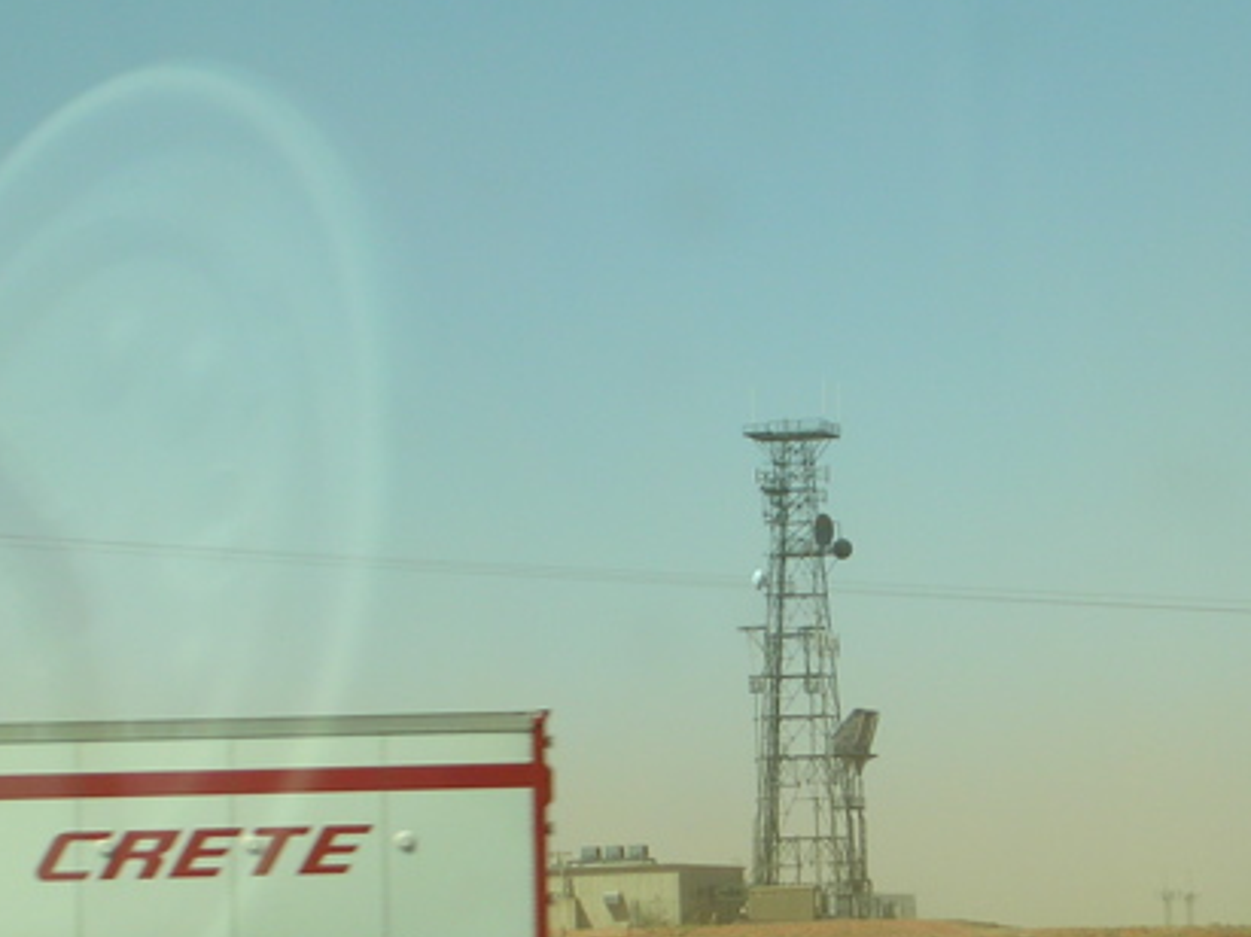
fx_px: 6467
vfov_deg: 8.3
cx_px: 840
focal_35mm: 179
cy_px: 487
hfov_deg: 11.0
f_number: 4.9
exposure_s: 1/356
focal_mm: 17.4
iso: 50
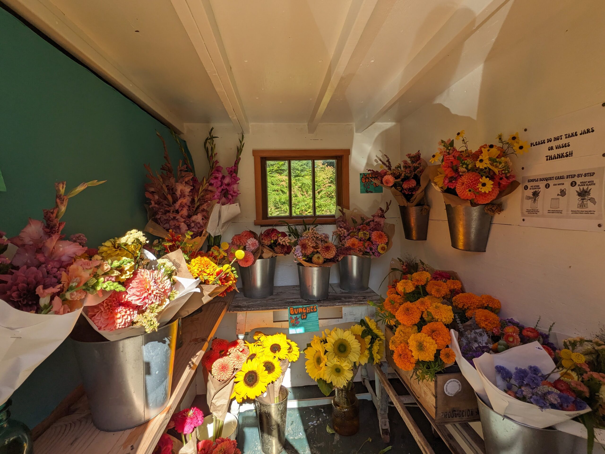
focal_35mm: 16
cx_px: 302
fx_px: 280
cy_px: 227
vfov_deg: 78.1
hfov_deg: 94.5
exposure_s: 1/501
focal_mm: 2.22
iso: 30
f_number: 2.2
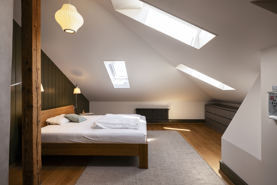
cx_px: 138
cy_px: 92
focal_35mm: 18
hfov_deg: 88.4
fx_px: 142
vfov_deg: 65.9
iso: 100
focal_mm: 18.5
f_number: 7.1
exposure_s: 1/60
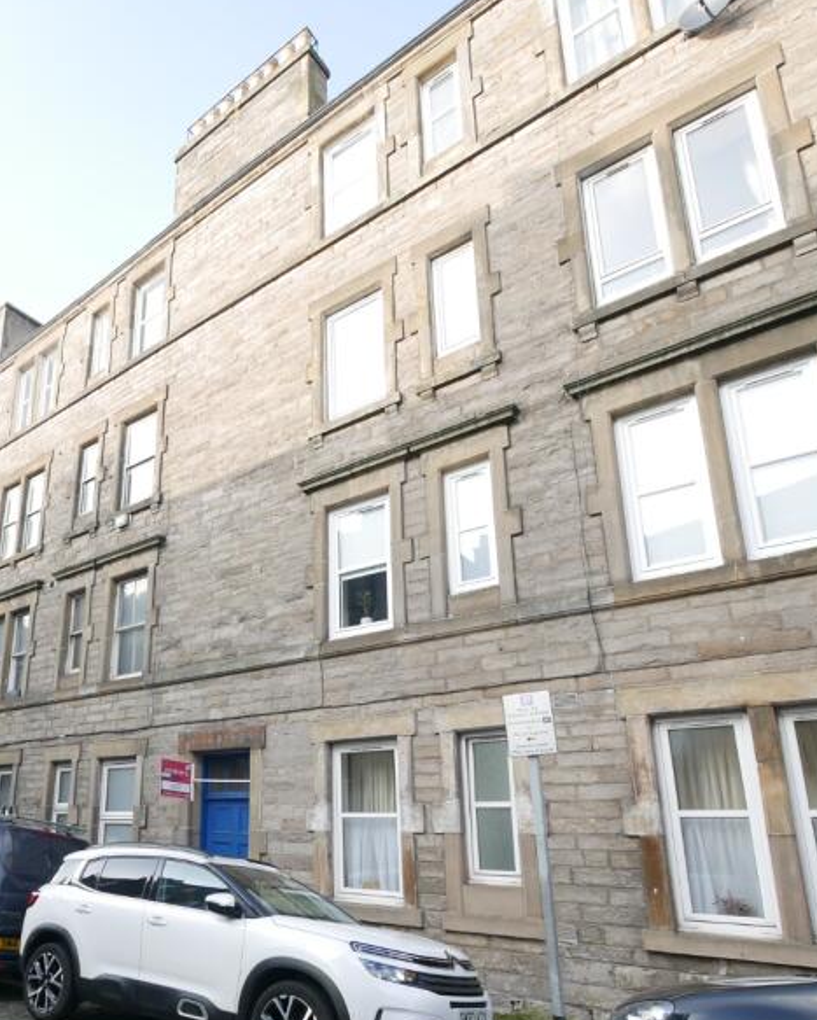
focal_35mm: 24
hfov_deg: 53.9
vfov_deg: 68.9
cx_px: 138
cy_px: 652
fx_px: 725
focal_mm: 7
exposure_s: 1/160
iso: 200
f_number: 4.5
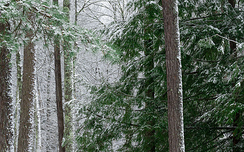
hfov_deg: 14.2
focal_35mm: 147
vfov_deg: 8.9
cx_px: 138
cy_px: 63
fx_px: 977
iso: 100
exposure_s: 1/10
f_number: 11
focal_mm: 68
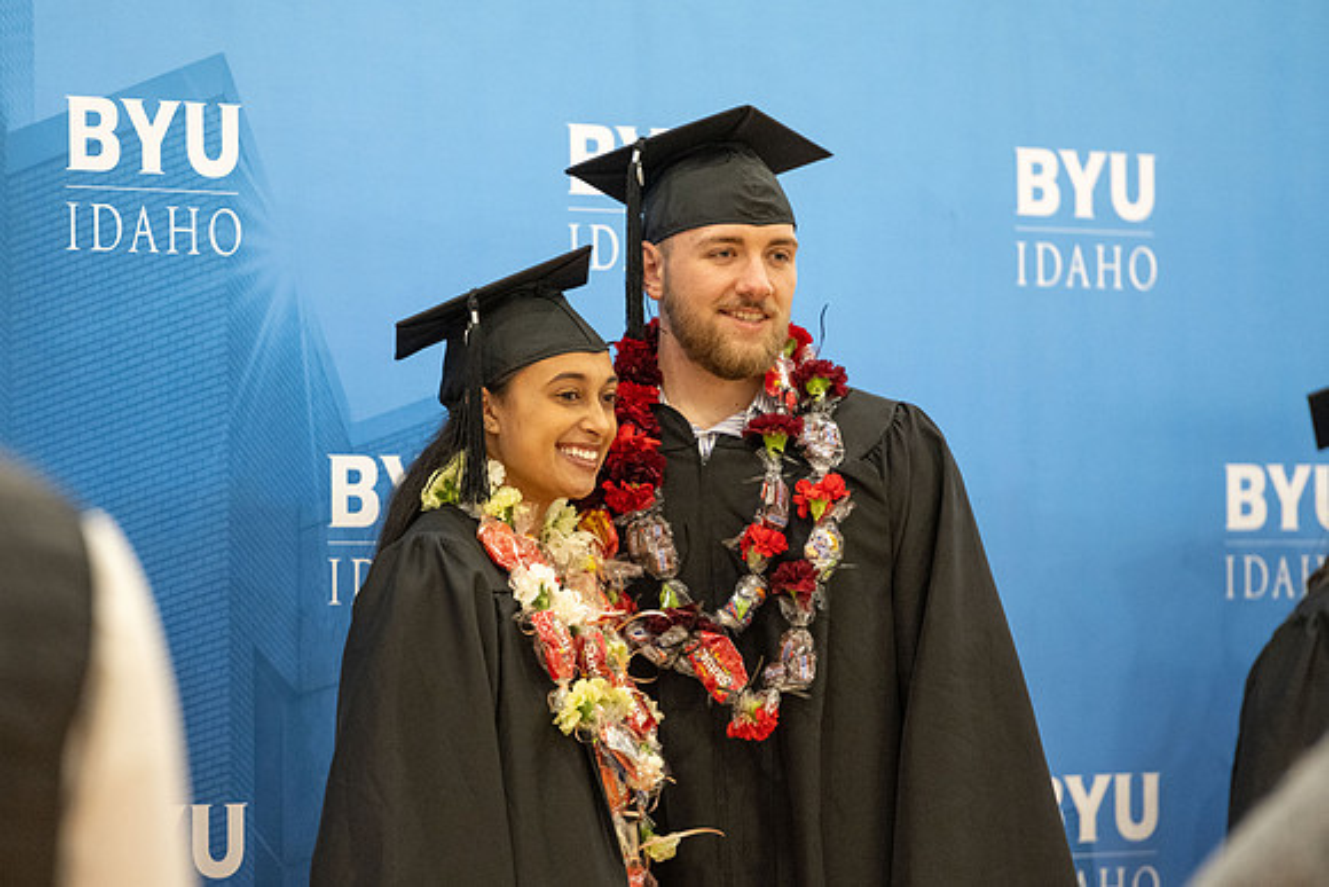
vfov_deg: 5.8
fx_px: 8762
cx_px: 624
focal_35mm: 237
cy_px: 370
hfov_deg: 8.7
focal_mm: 200
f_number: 2.8
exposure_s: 1/200
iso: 2500
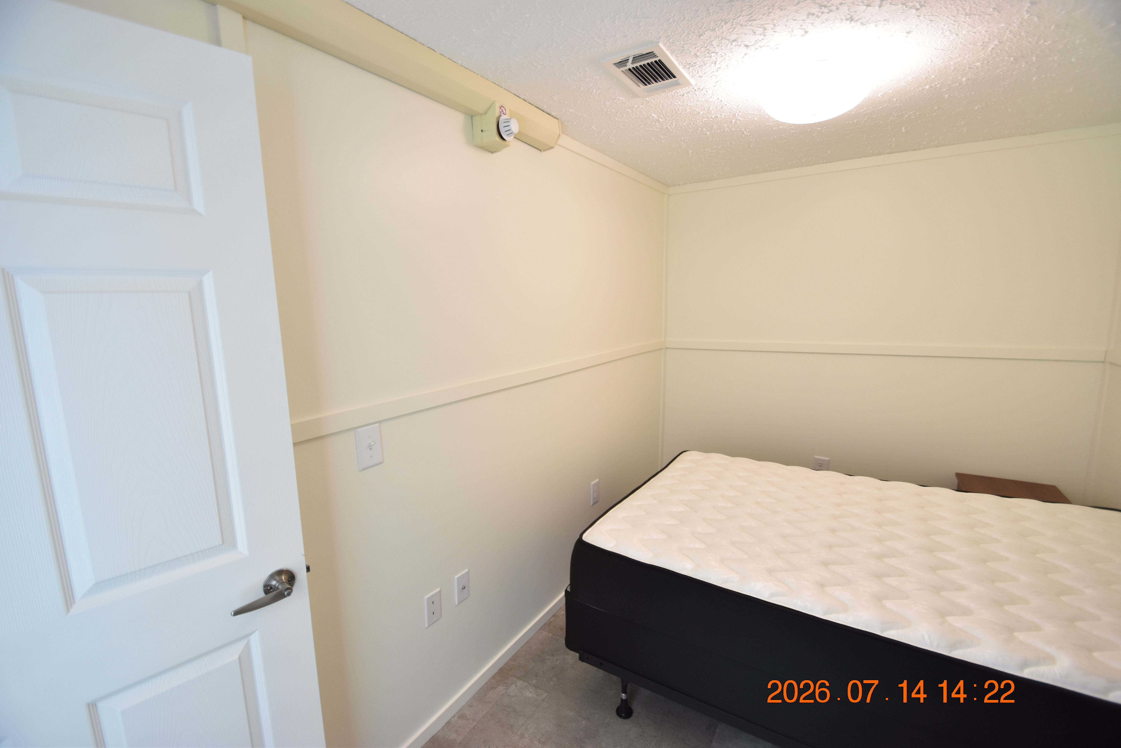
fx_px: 467
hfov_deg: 100.4
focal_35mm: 15
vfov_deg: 77.3
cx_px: 560
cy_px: 374
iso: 800
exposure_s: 1/90
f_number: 3.5
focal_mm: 10
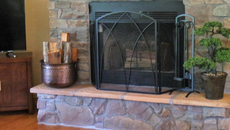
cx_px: 128
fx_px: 445
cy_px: 13
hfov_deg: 28.9
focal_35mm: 73
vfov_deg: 16.3
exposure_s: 1/15
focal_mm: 15
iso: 3200
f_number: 4
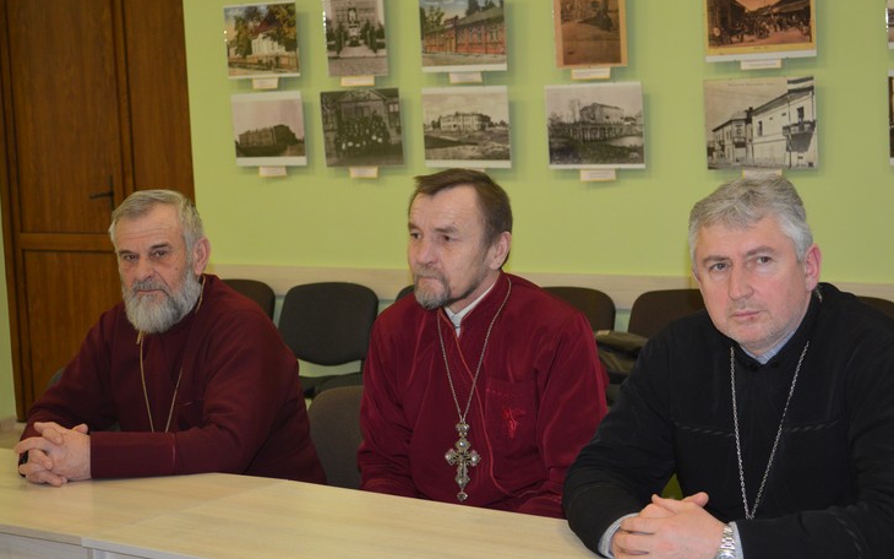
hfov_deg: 30.6
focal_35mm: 67
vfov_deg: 19.4
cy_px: 314
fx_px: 1632
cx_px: 473
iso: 720
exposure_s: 1/60
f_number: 5.3
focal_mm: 40
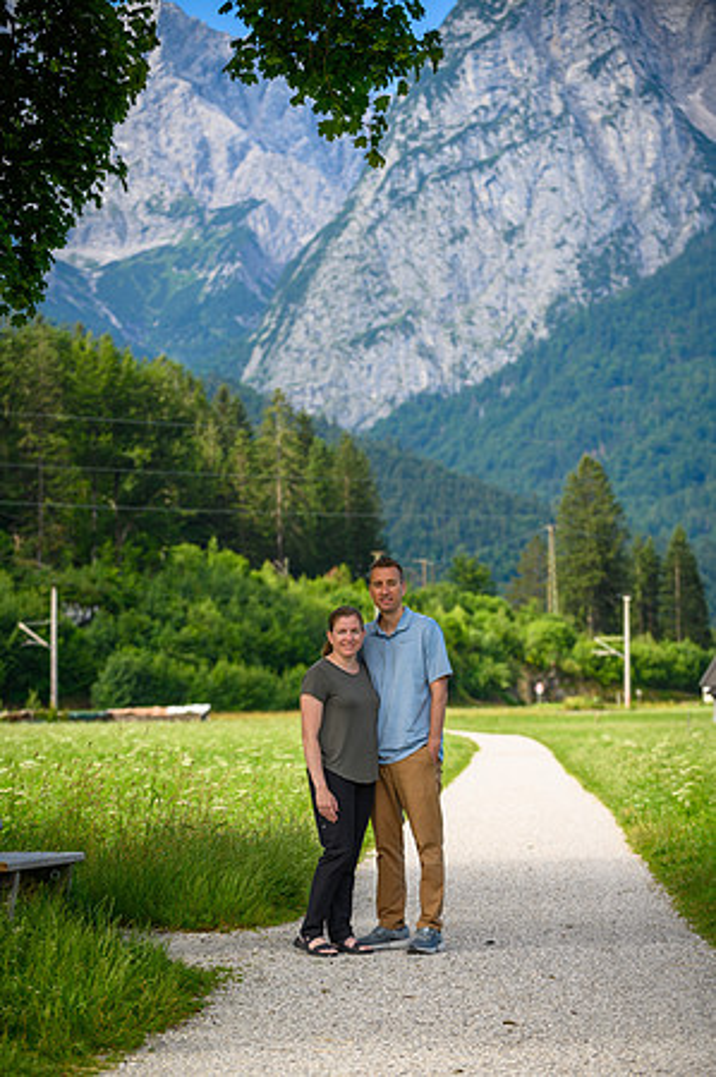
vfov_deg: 21.5
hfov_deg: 14.4
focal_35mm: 95
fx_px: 2841
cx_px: 358
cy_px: 538
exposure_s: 1/1000
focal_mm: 95
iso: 125
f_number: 4
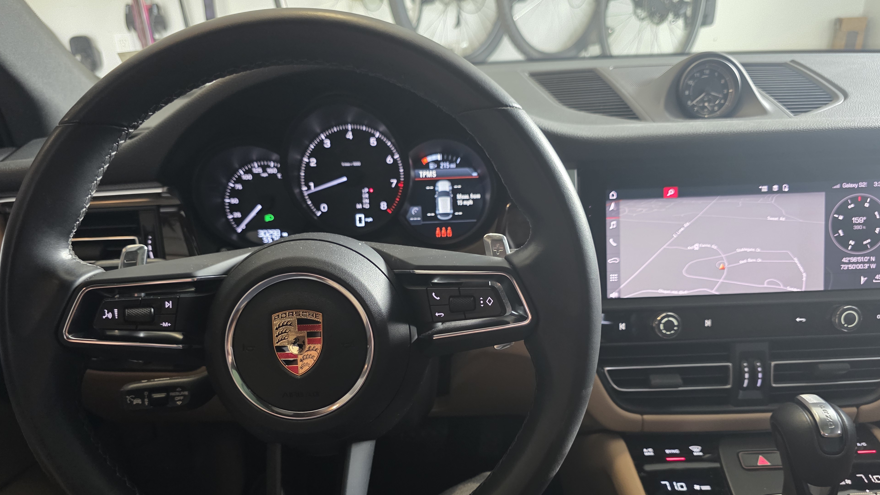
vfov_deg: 44.0
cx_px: 450
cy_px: 312
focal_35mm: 26
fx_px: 607
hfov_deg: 71.9
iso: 640
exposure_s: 1/65.6
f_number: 1.7
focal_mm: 6.3
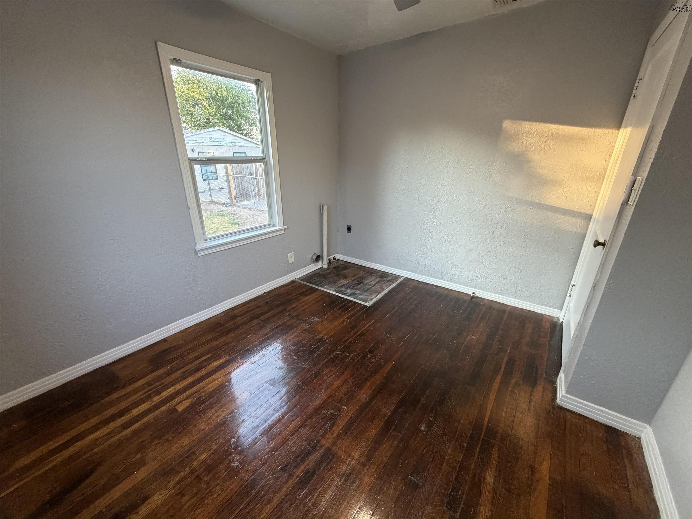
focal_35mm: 14
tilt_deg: -20.9
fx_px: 280
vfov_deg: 85.7
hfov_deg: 102.1
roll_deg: +0.0
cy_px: 260
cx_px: 346
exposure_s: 1/108
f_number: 2.2
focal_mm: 2.22
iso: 320
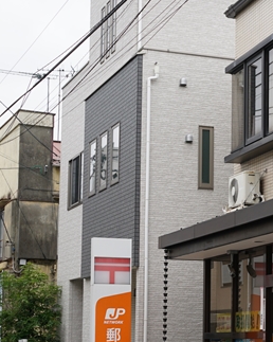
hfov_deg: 15.0
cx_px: 309
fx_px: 1011
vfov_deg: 19.2
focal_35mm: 100
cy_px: 217
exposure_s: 1/160
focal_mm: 29
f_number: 4
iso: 100
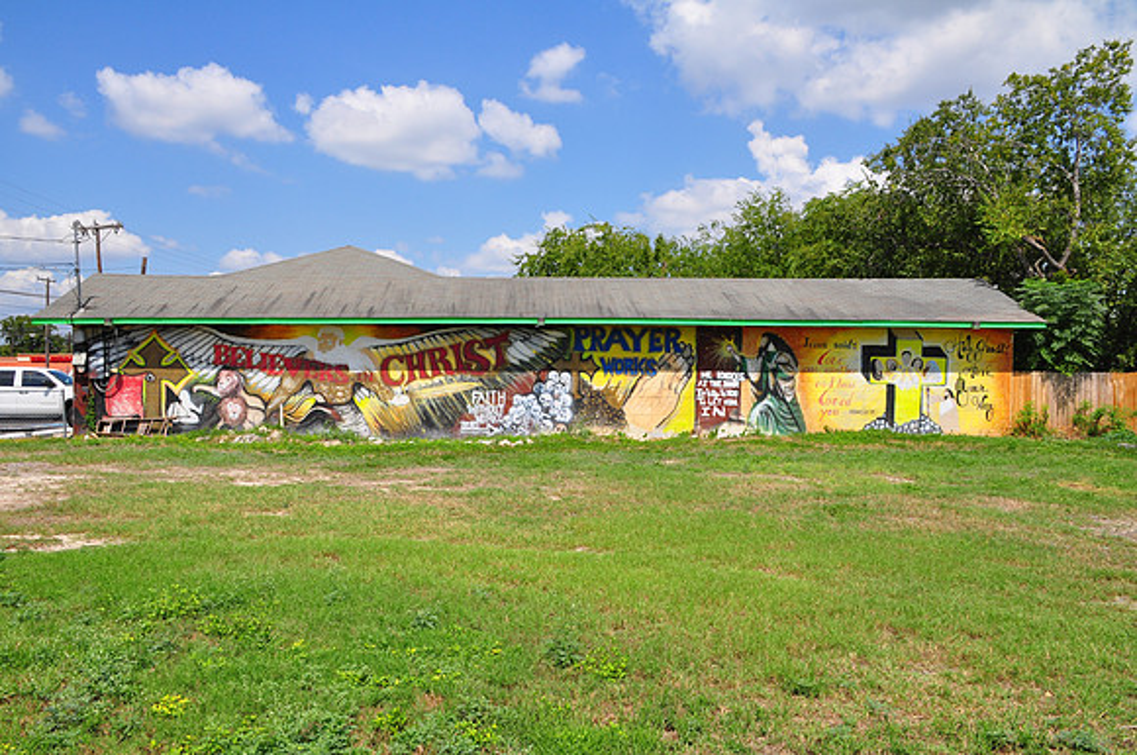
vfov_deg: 43.5
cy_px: 378
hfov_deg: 62.0
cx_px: 568
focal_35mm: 30
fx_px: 946
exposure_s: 1/160
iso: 200
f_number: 14
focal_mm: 20
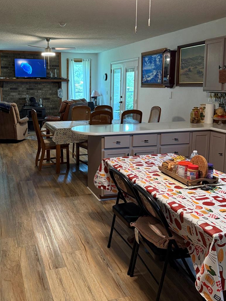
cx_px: 89
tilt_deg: -8.4
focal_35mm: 36
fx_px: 313
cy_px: 137
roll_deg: -0.5
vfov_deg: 51.3
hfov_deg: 39.5
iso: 320
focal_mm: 6.76
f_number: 1.78
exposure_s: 1/60
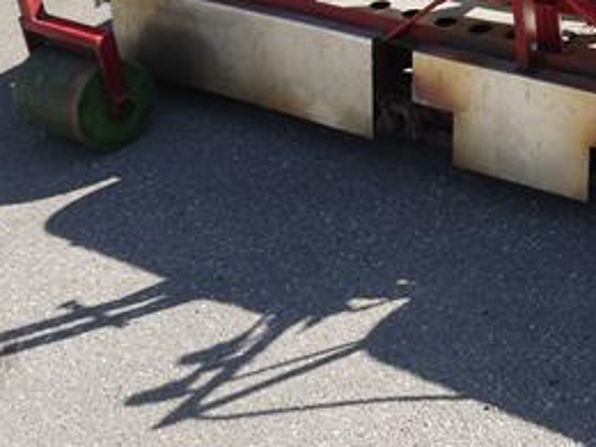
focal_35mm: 69
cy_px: 14
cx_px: 635
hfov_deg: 26.2
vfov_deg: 20.7
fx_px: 1188
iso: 100
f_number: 5.6
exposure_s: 1/200
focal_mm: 14
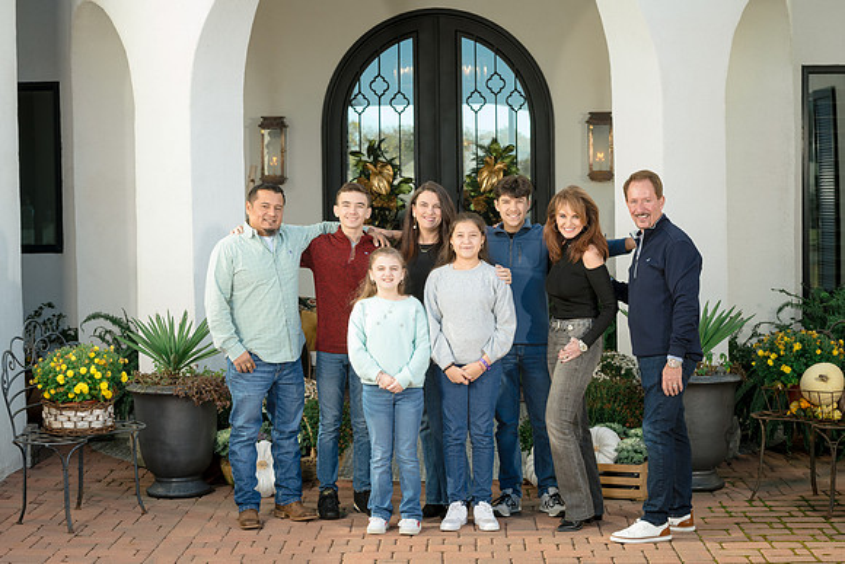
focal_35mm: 73
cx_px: 405
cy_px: 292
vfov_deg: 18.7
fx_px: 1711
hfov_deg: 27.7
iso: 400
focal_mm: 70
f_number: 7.1
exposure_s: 1/250
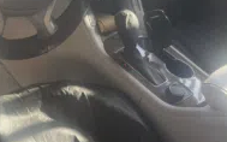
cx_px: 59
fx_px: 346
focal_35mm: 56
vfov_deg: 22.6
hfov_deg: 35.5
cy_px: 16
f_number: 1.6
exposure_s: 1/121
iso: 32
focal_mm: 5.1
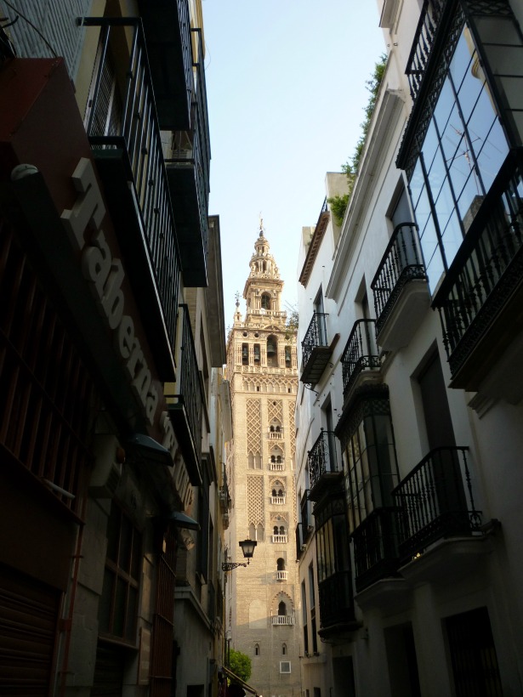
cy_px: 348
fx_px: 584
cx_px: 262
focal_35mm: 29
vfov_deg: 61.7
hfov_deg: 48.2
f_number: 3.3
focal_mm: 5.2
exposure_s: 1/160
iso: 125
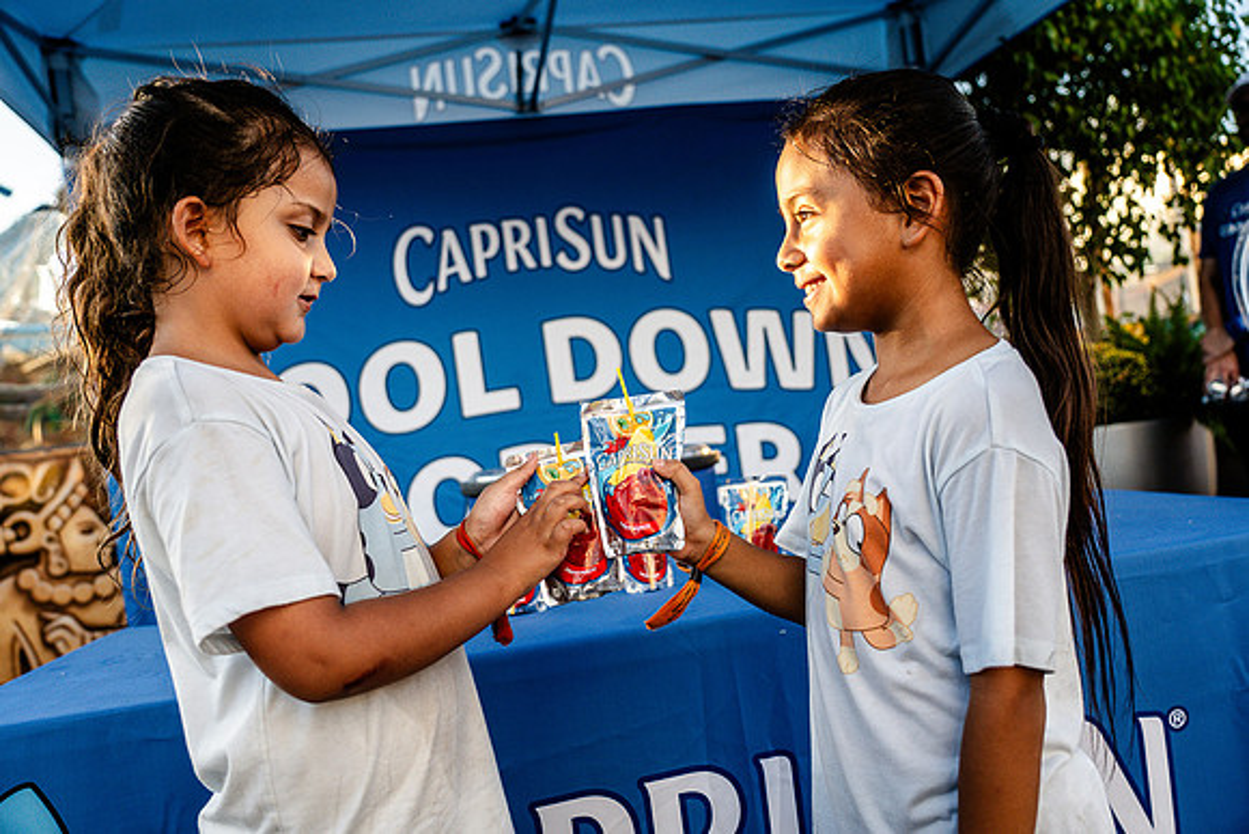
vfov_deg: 43.6
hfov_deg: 61.9
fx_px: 1041
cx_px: 624
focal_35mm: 30
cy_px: 417
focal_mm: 30
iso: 640
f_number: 4
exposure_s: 1/640
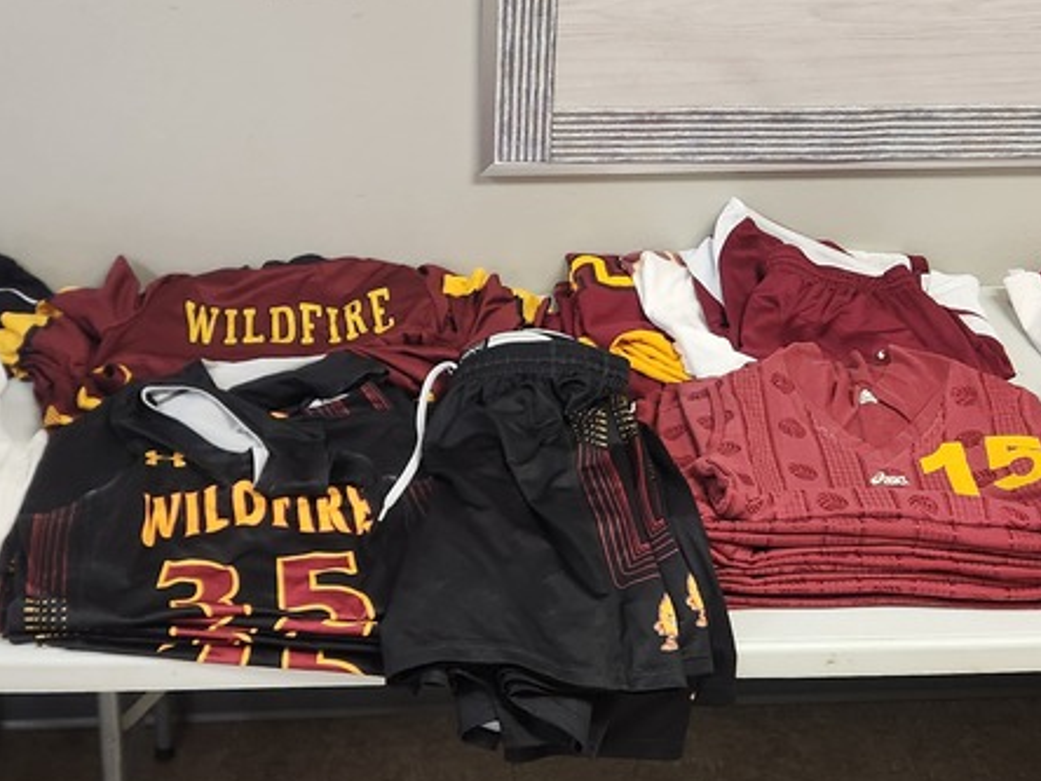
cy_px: 251
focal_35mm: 53
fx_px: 1594
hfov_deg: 36.1
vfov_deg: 27.3
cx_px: 445
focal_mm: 5.4
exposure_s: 1/120
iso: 250
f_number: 1.8
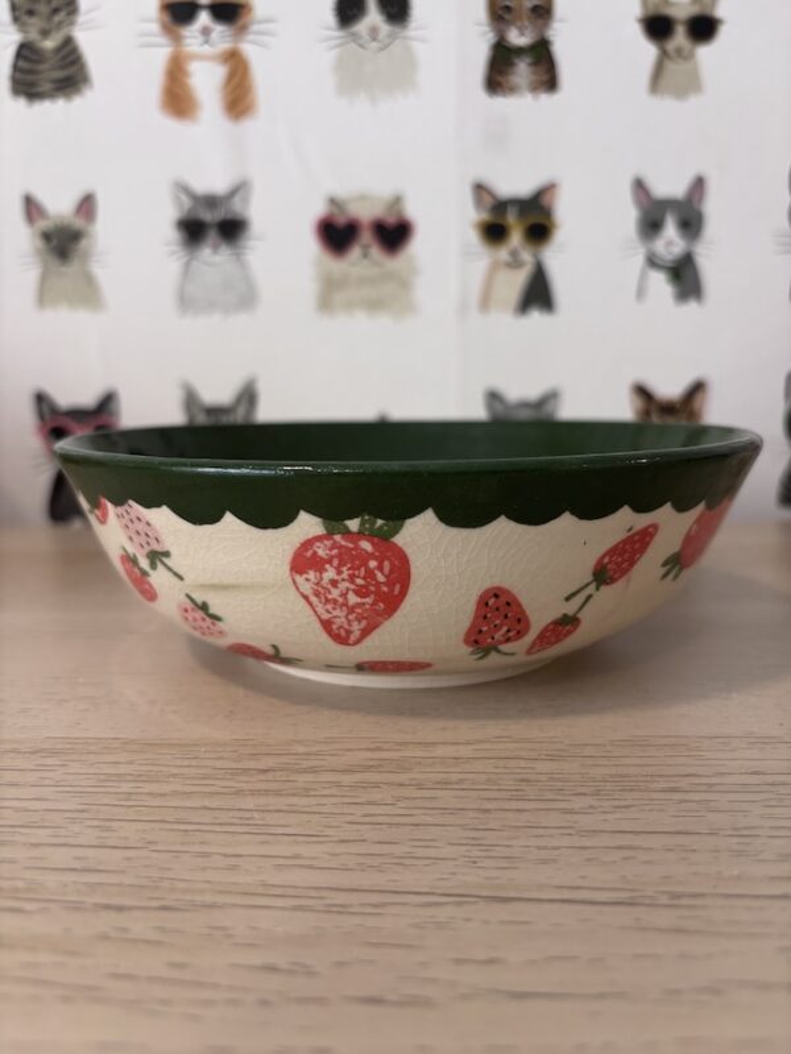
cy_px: 527
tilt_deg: -9.5
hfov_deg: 53.1
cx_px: 396
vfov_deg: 67.3
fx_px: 792
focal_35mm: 26
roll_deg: -0.6
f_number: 1.6
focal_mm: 5.96
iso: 160
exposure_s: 1/60
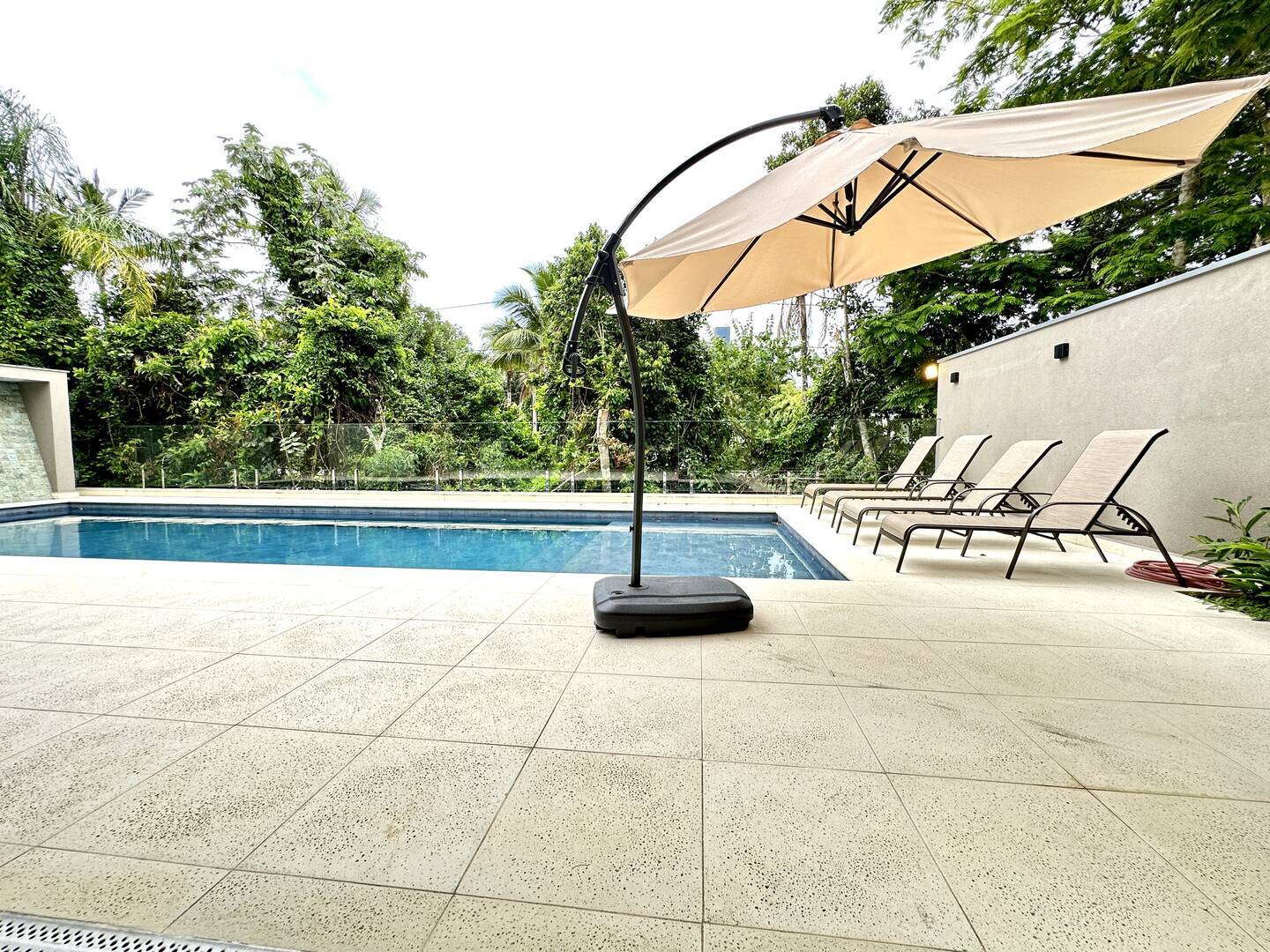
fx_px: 514
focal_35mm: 14
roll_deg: +0.9
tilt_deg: -3.6
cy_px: 476
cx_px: 635
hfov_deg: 102.1
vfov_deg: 85.7
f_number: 2.2
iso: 40
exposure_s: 1/179
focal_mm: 2.22
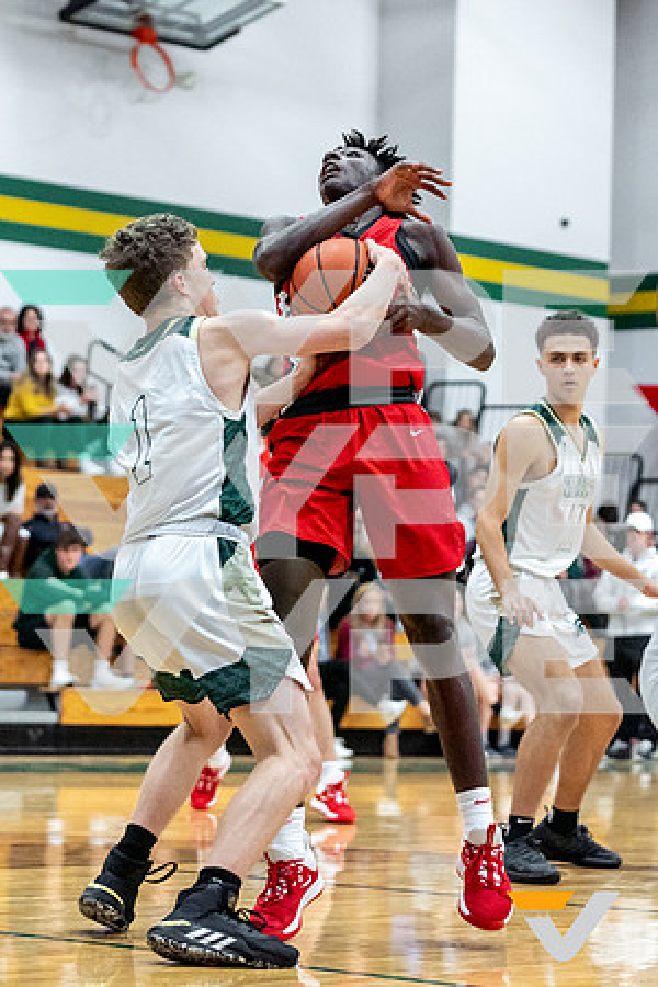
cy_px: 479
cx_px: 254
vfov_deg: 17.5
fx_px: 3204
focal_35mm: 117
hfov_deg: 11.7
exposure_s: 1/800
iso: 1250
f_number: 2.8
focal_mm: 70
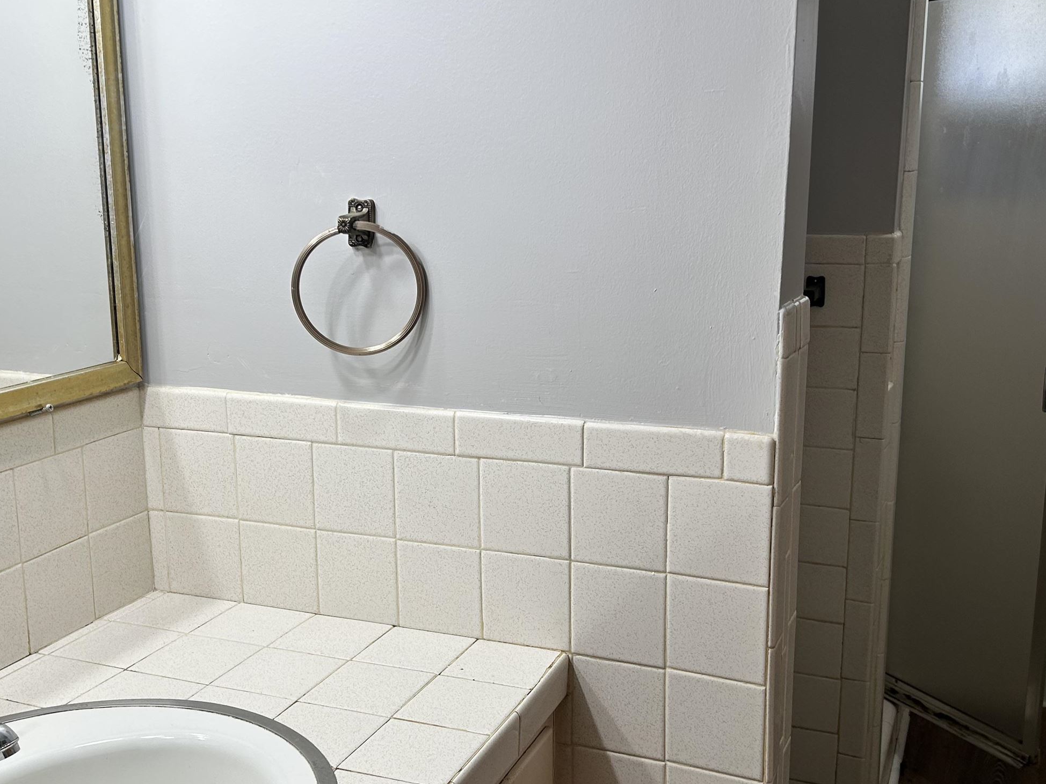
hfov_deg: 45.7
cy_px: 441
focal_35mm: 41
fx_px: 1239
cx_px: 485
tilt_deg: -11.6
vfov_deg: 35.1
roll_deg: +0.7
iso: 40
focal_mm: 5.7
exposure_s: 1/120
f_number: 1.5
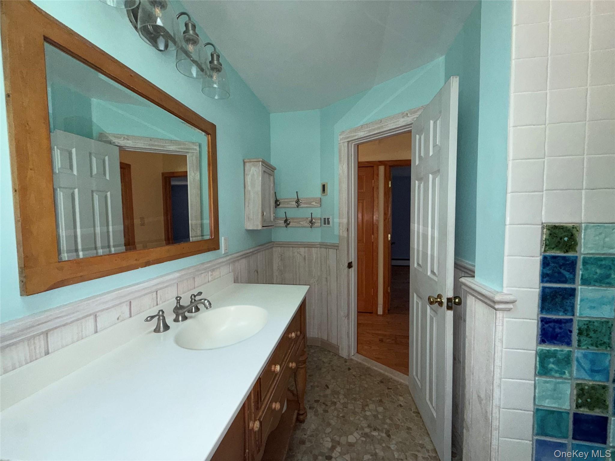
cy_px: 230
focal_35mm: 14
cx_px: 308
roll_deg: +0.4
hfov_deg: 102.1
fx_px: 249
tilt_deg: -2.9
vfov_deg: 85.7
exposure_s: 1/60
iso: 250
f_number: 2.2
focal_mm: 2.22
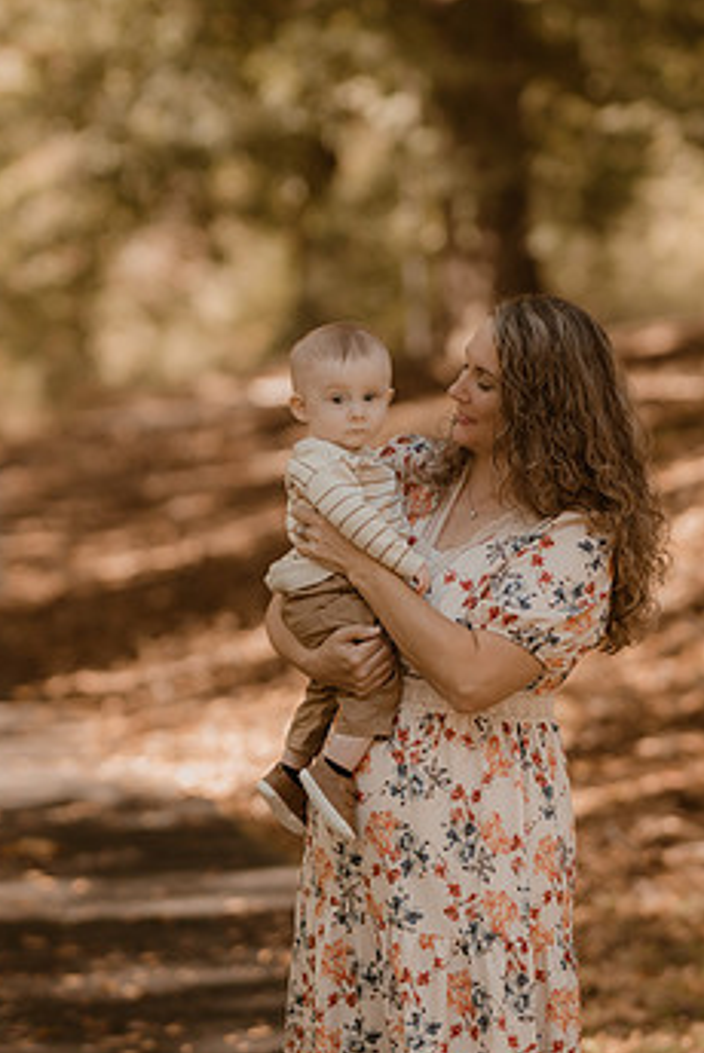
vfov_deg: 12.4
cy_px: 609
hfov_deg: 8.3
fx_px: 4859
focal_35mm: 166
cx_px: 364
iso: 320
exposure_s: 1/800
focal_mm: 85
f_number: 1.8
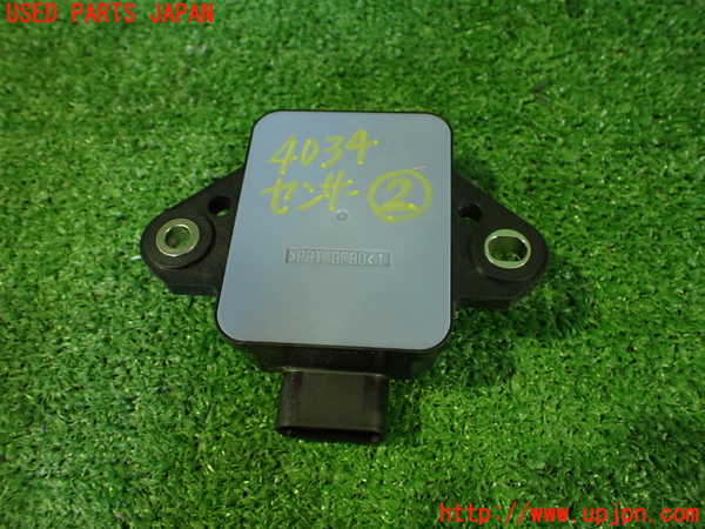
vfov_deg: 46.8
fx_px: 611
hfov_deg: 60.0
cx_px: 352
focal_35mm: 30
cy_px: 264
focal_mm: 5.4
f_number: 2.3
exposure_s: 1/40
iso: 800
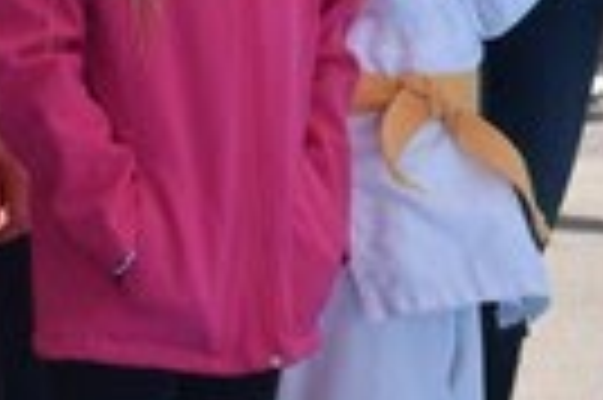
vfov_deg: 2.4
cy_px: 321
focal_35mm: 574
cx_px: 1444
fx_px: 9603
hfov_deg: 3.5
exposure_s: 1/500
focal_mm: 50
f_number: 6.3
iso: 100
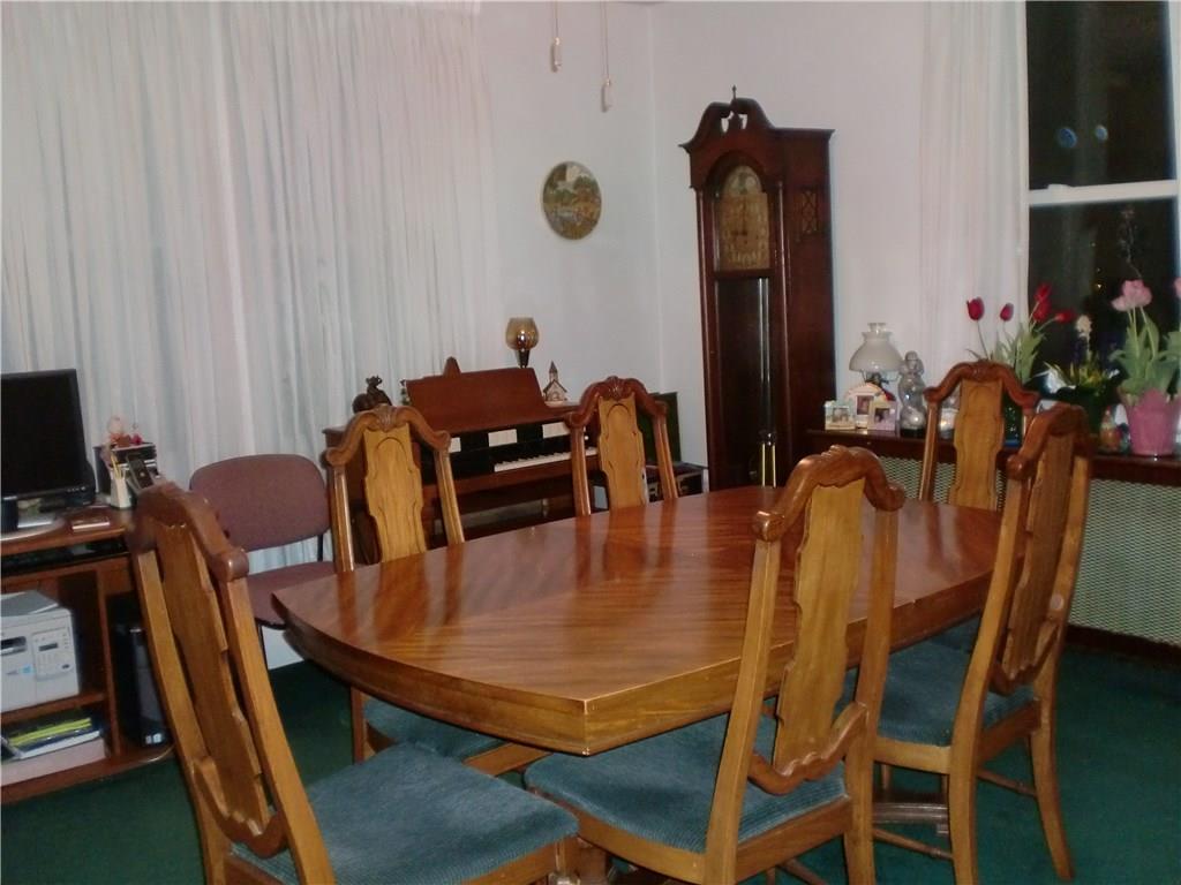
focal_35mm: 35
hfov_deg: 52.6
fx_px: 1194
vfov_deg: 40.7
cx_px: 590
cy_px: 442
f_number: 3.1
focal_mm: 6.3
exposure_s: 1/60
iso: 400
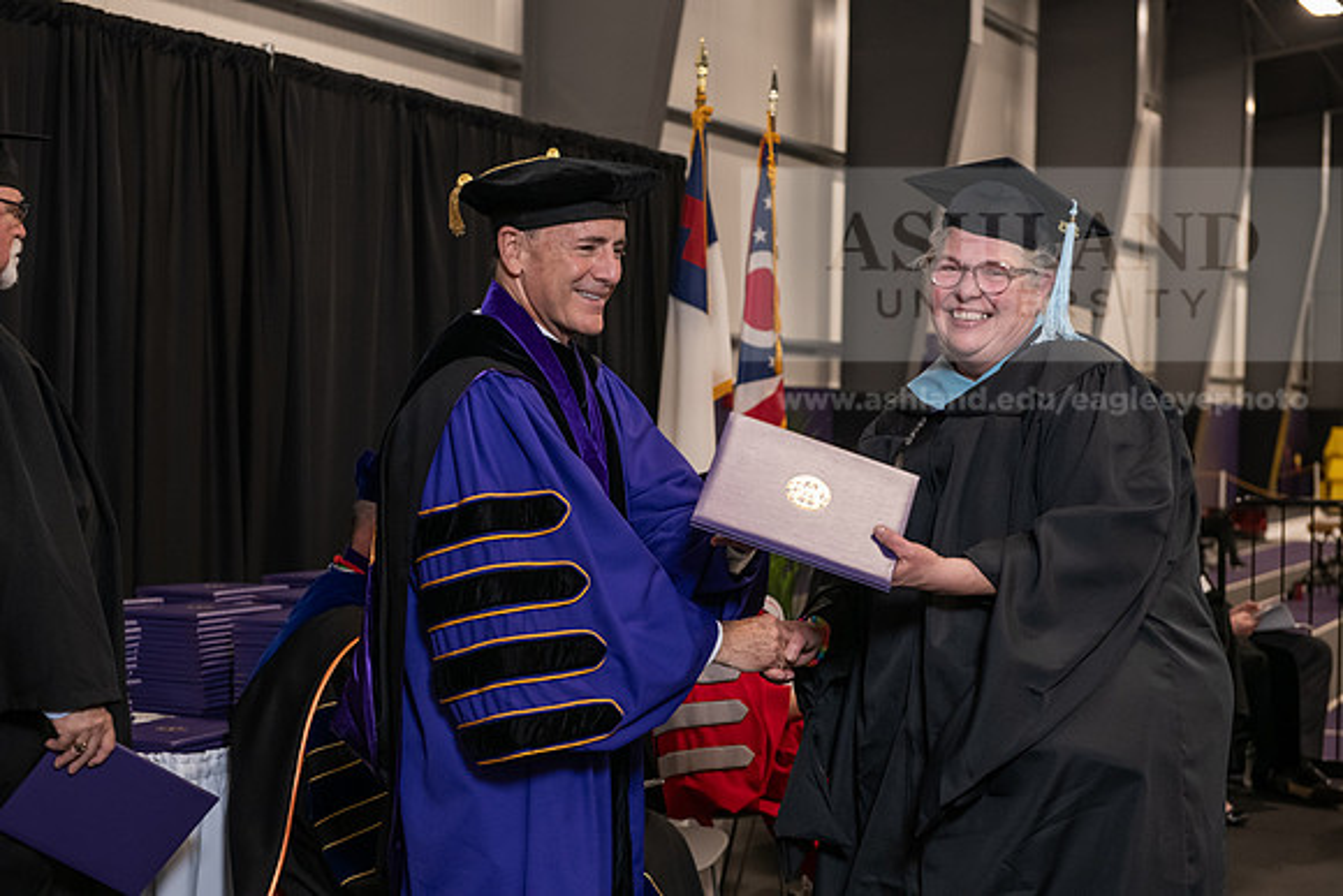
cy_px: 448
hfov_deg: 32.4
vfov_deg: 21.9
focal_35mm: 62
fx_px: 2313
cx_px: 672
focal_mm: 62
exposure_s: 1/125
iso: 2000
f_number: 5
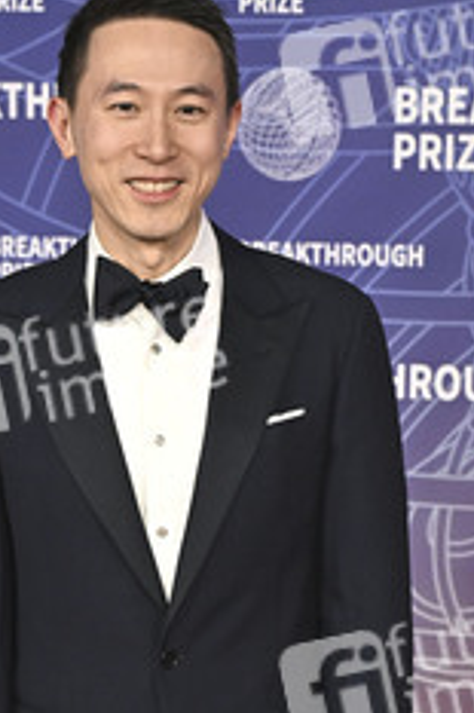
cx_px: 159
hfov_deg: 16.2
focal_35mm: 84
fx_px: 1661
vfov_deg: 24.0
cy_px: 523
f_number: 4
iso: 2000
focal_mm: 49
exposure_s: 1/320
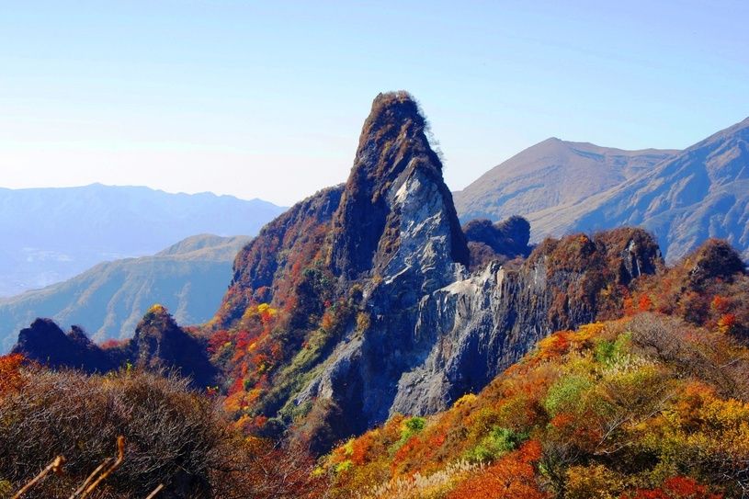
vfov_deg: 18.2
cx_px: 374
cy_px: 250
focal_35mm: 75
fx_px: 1560
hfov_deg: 27.0
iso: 200
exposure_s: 1/200
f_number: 11
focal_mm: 50
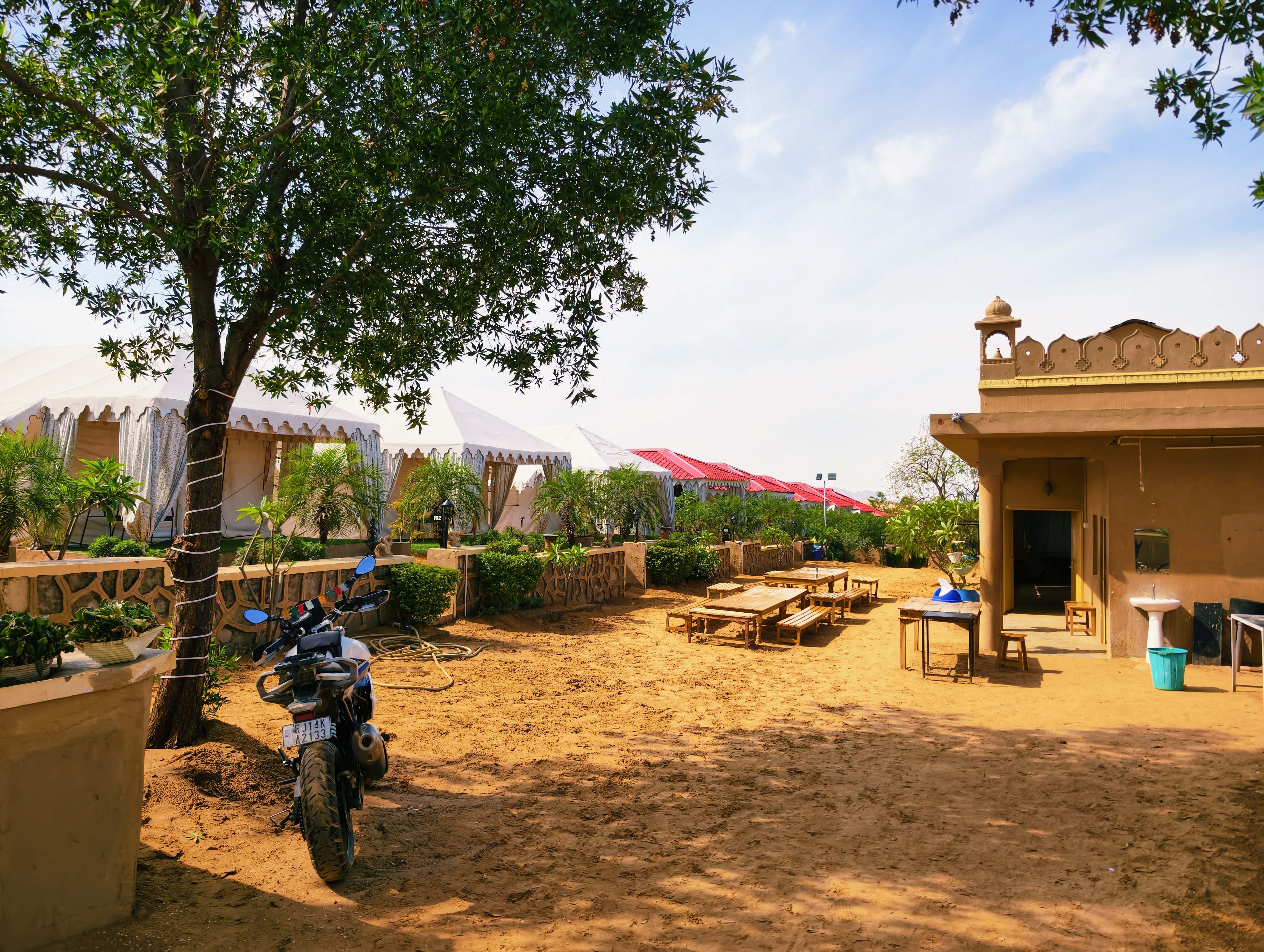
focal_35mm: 23
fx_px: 841
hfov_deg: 73.8
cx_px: 632
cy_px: 476
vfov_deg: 59.0
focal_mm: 6.25
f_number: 1.68
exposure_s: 1/709
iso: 57
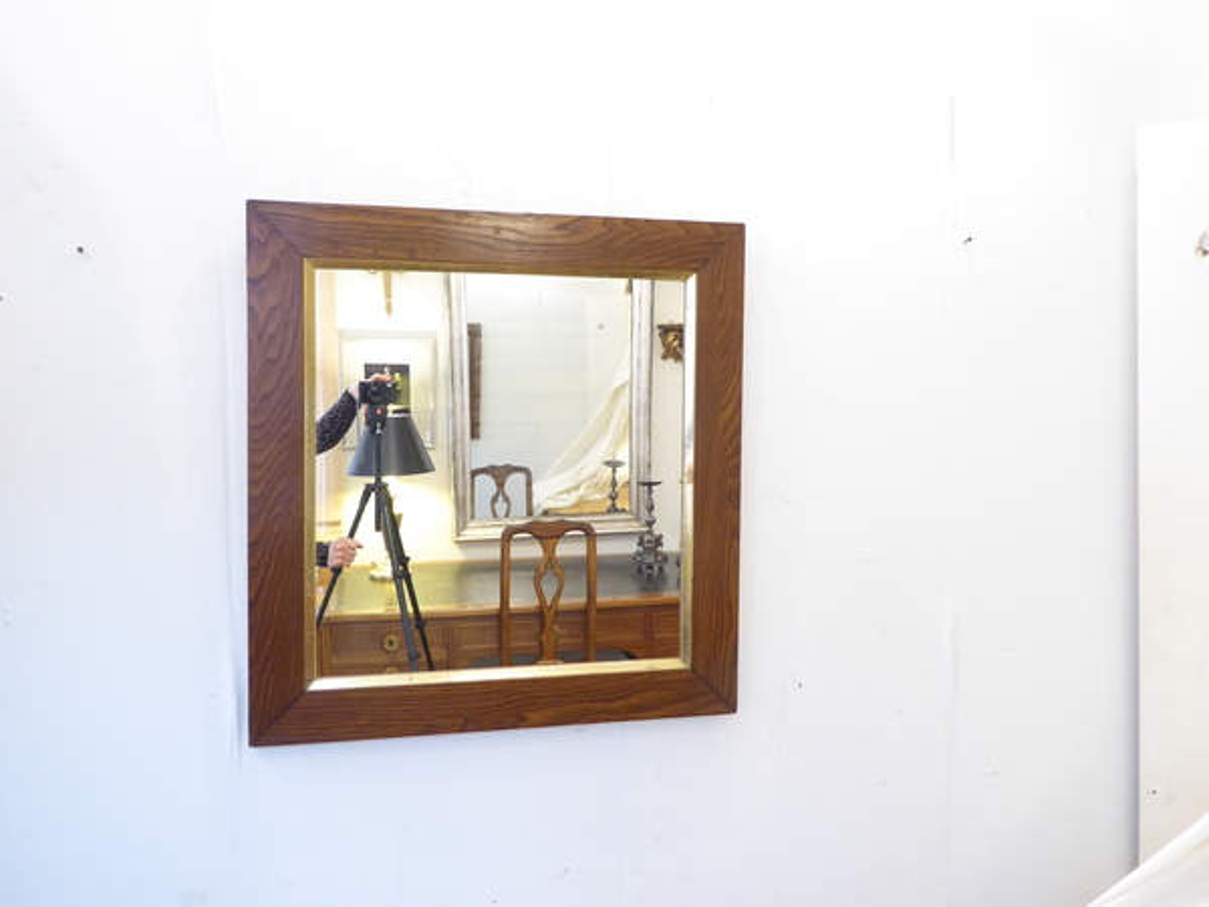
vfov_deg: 48.2
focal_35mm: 29
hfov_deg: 61.7
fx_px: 1013
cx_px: 604
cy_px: 454
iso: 400
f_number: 3.5
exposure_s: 1/10
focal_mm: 5
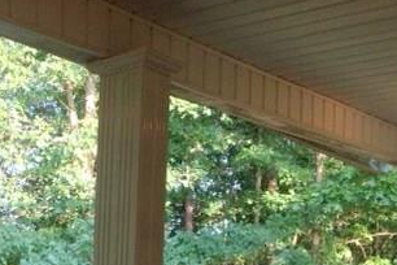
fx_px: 838
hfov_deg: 25.8
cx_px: 36
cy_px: 304
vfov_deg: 17.3
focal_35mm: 76
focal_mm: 4.28
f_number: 2.4
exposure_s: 1/120
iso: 80
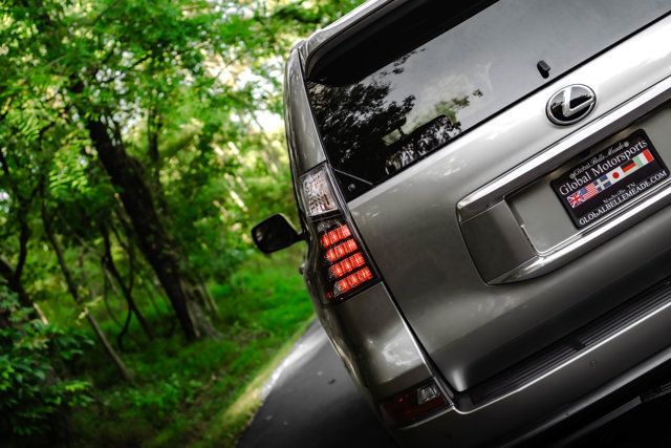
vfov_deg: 26.0
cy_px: 224
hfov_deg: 38.2
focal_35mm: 52
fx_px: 969
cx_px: 336
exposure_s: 1/320
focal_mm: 52
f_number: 4
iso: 640
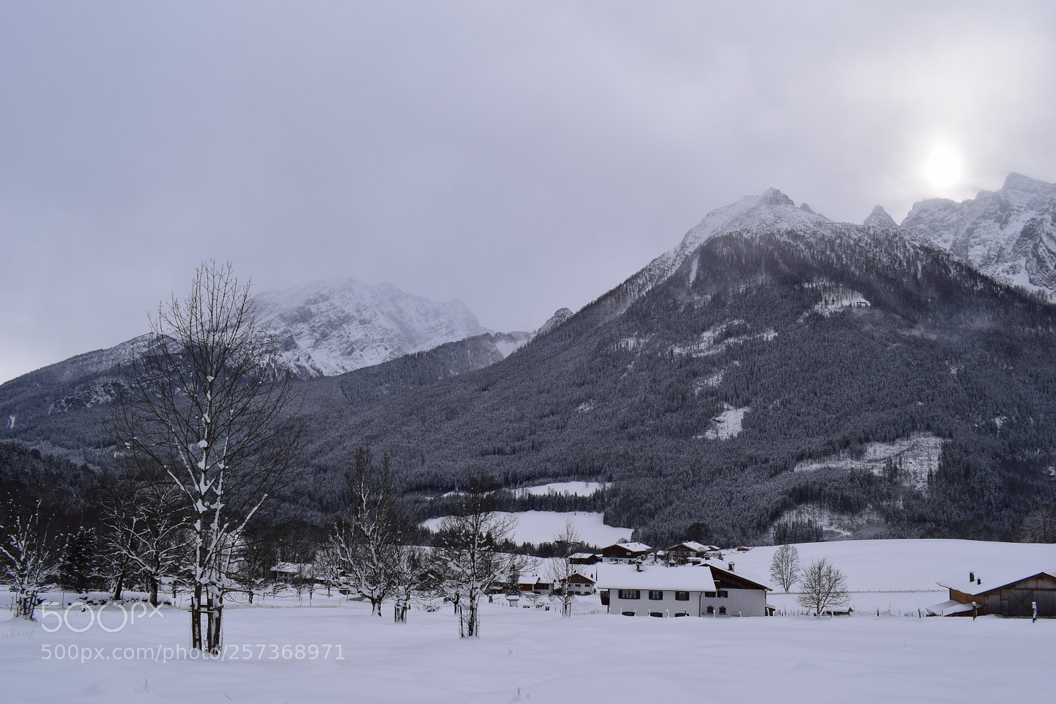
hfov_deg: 61.9
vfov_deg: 43.6
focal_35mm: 30
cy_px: 352
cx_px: 528
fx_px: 880
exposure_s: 1/500
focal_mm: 20
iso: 280
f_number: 11
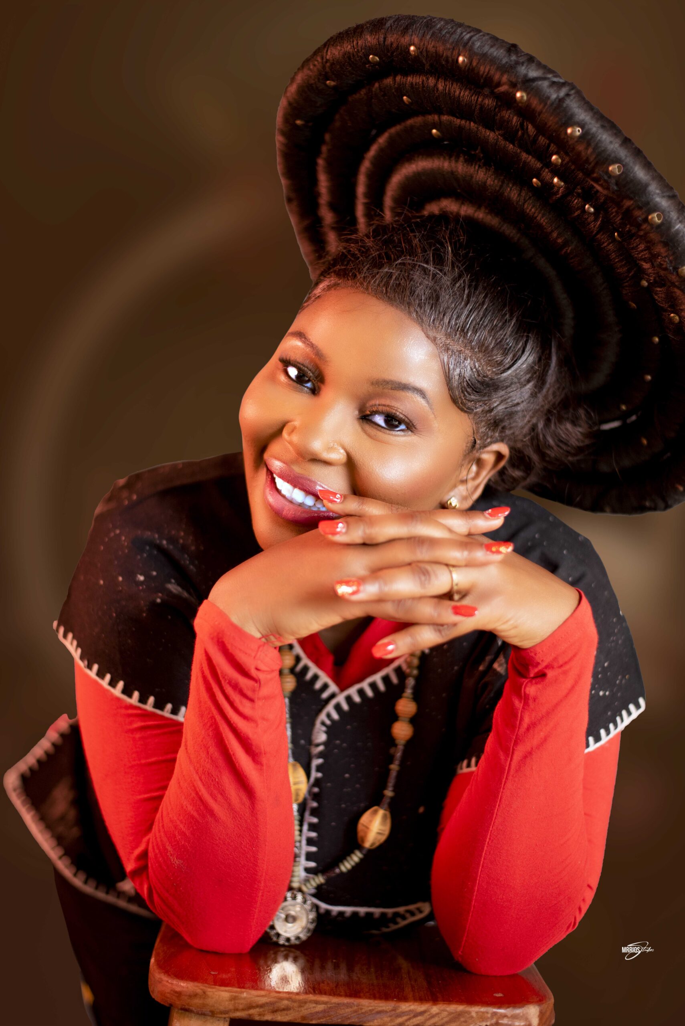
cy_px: 513
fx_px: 1426
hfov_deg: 27.0
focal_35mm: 50
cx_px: 342
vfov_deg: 39.6
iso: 200
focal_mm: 50
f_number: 2
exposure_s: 1/250
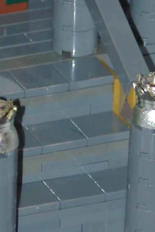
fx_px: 4396
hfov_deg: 2.0
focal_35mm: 681
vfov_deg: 3.0
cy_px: 146
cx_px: 18
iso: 400
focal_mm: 85
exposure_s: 1/90
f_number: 5.6
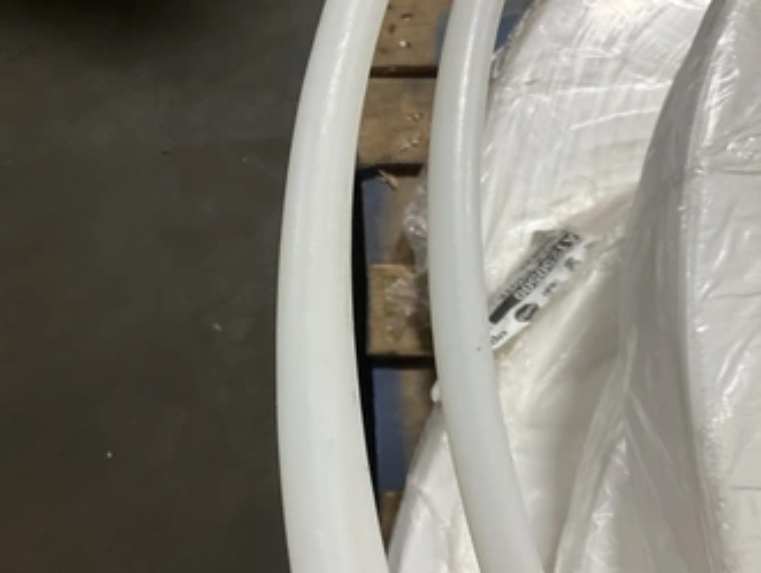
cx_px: 402
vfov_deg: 40.8
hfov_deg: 52.5
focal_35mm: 35
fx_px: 770
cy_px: 272
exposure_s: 1/40
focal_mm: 3
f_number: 1.8
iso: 200
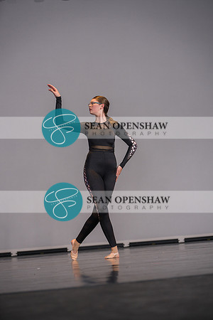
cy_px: 160
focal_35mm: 80
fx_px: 710
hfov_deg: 17.1
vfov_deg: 25.4
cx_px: 106
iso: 400
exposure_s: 1/500
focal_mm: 80
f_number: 3.2
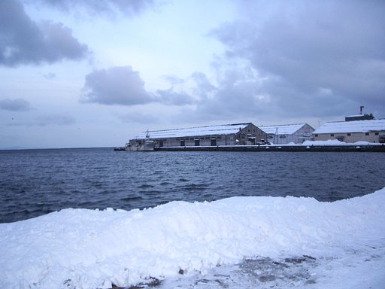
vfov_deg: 40.7
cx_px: 192
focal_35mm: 35
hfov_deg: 52.6
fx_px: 389
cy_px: 144
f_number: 2.6
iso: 100
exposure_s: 1/200
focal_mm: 5.8
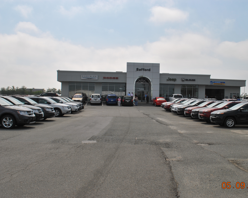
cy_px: 100
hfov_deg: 44.6
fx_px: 301
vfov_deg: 36.5
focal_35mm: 41
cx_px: 147
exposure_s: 1/400
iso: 100
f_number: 10
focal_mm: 24
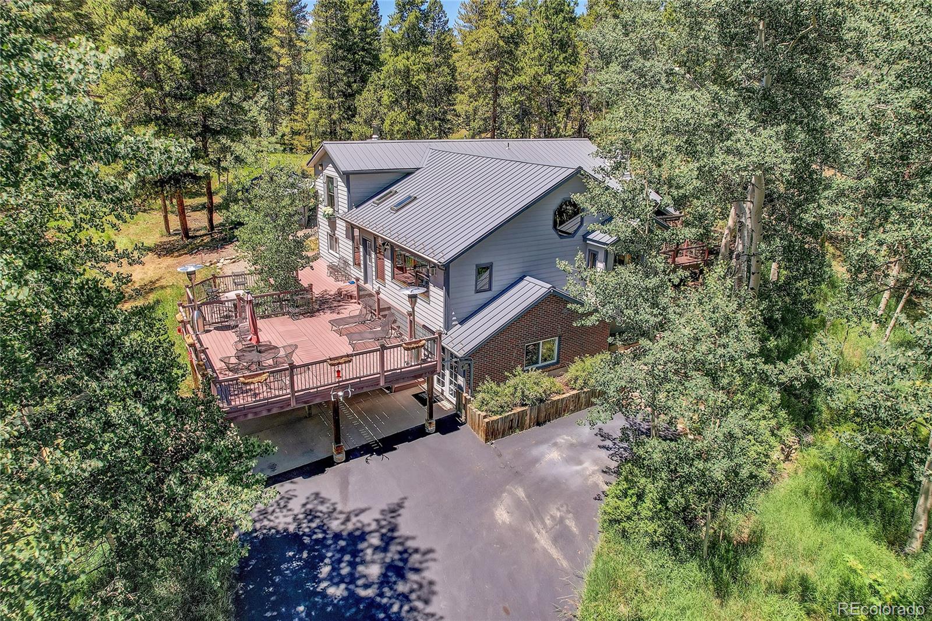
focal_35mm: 22
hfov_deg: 78.6
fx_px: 569
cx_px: 466
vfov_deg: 57.2
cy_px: 310
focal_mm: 8.4
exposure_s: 1/120
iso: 100
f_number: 2.8
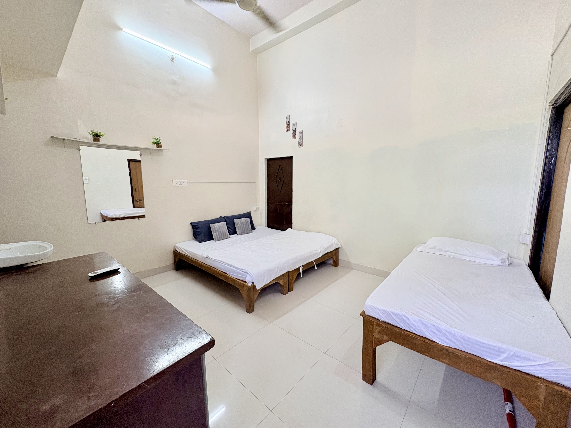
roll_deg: +0.5
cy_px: 214
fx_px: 231
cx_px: 286
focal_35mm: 14
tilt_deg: -7.8
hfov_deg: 102.1
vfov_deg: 85.7
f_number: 2.2
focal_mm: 2.22
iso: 160
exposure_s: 1/50
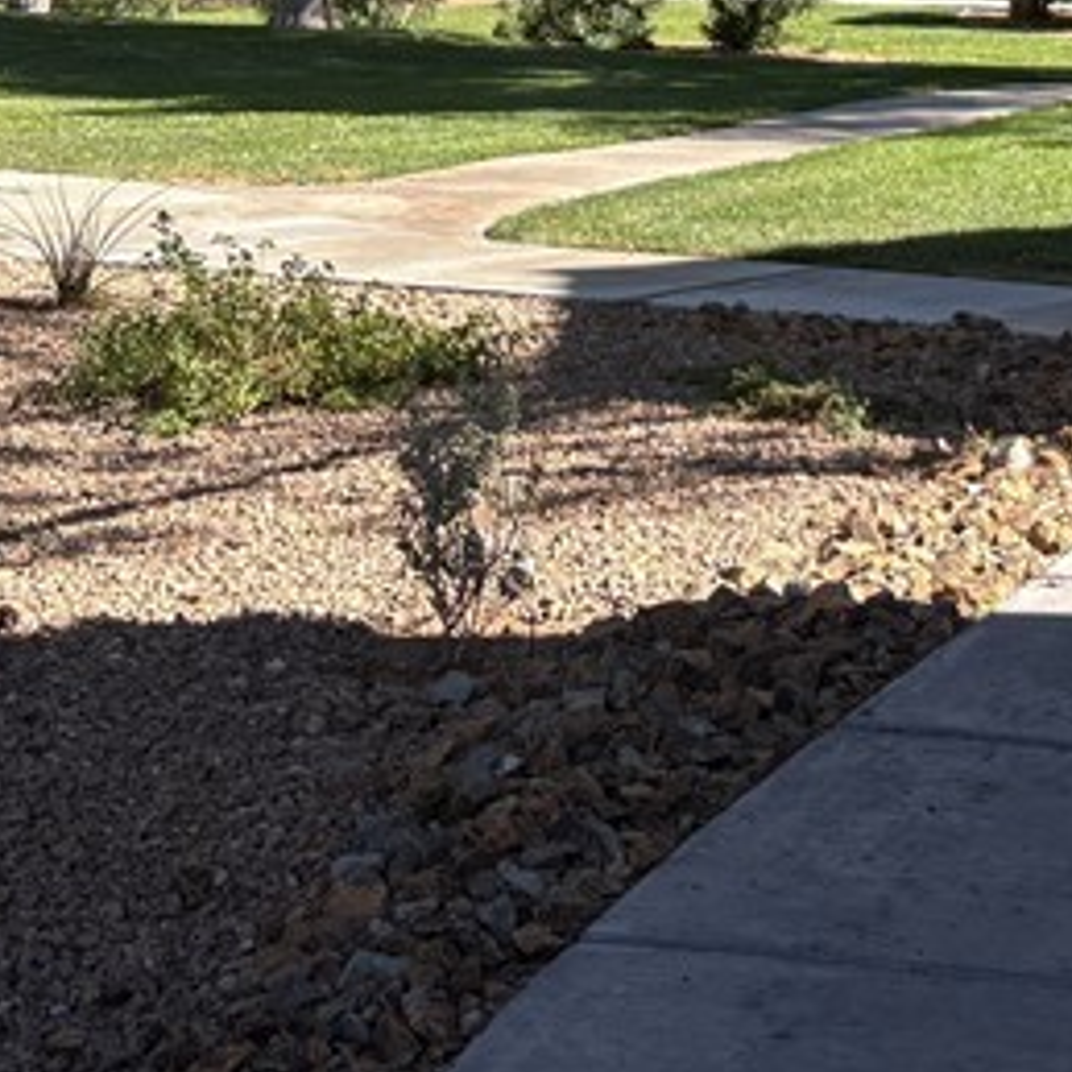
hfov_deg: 18.9
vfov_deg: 17.3
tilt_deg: +4.4
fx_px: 3188
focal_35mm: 91
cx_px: 824
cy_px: -501
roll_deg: -2.1
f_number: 1.6
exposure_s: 1/1117
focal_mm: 5.96
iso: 50
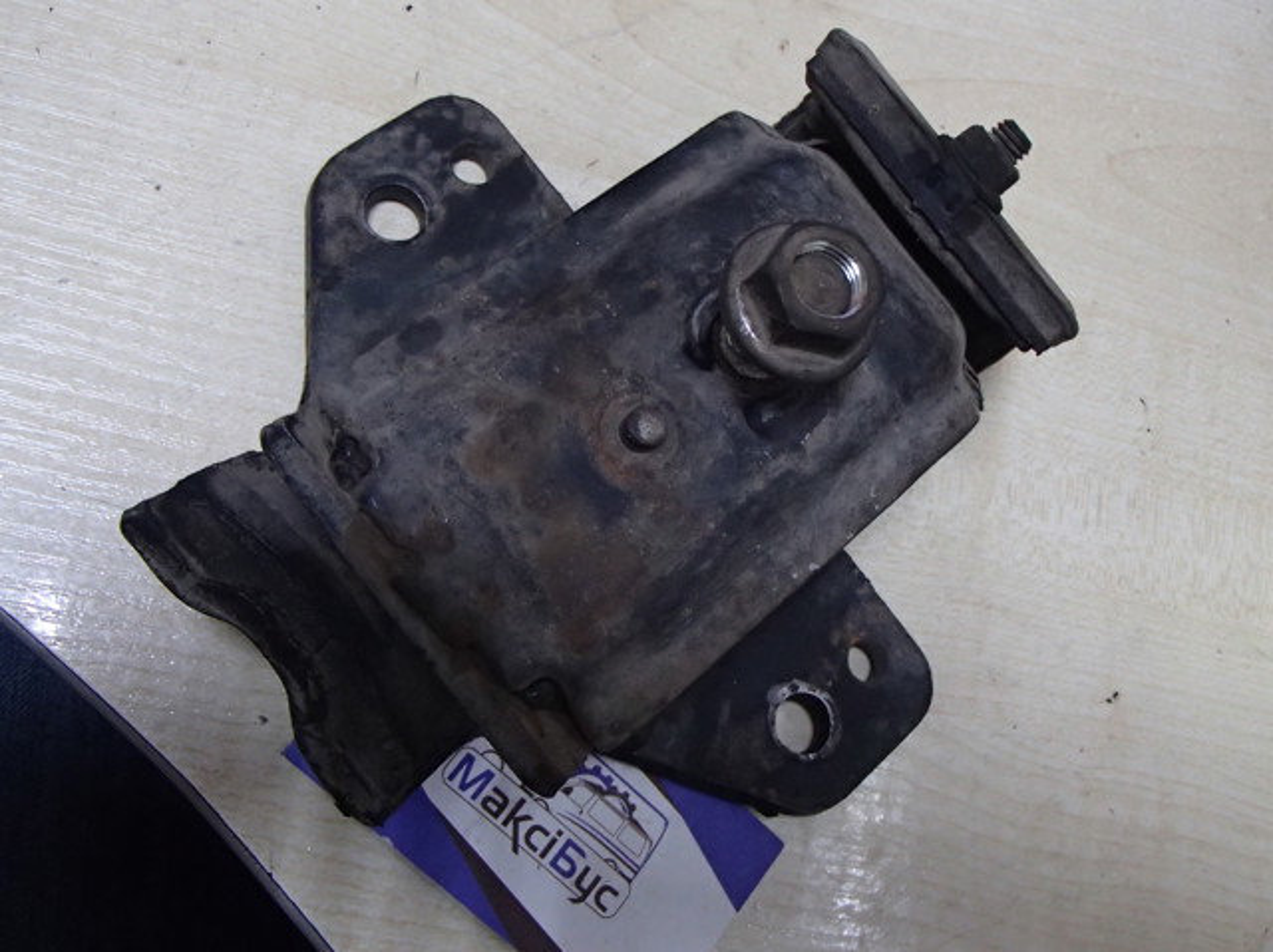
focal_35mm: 37
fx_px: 1360
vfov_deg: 38.6
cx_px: 636
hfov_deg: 50.2
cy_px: 476
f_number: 4.7
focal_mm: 6.64
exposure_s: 1/40
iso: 800
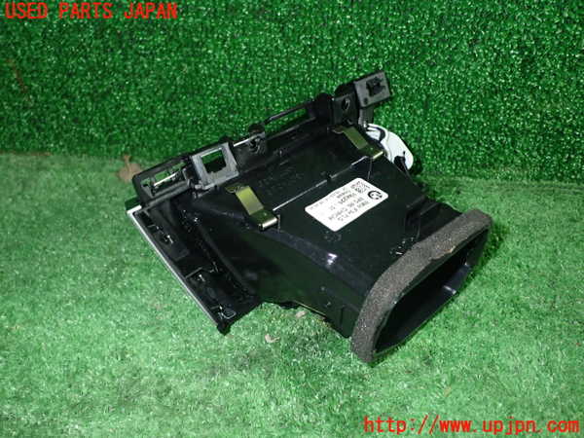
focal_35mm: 32
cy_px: 219
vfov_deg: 44.2
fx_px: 540
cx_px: 292
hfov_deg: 56.8
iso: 500
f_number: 7.1
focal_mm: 5.79
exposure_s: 1/30
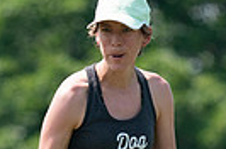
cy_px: 277
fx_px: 10465
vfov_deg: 0.8
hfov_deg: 1.2
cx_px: 82
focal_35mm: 1671
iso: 2000
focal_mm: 382
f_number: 6.3
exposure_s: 1/4000
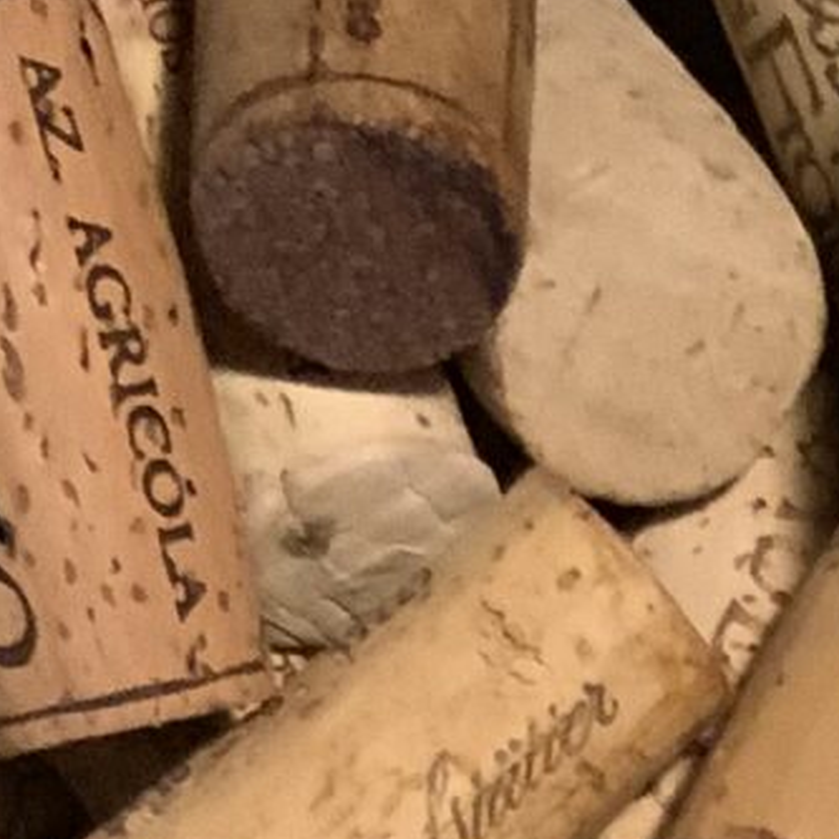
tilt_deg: -61.1
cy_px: 2288
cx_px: 1479
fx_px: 5402
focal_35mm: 197
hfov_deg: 8.6
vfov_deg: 7.9
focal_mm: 3
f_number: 1.8
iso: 250
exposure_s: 1/50
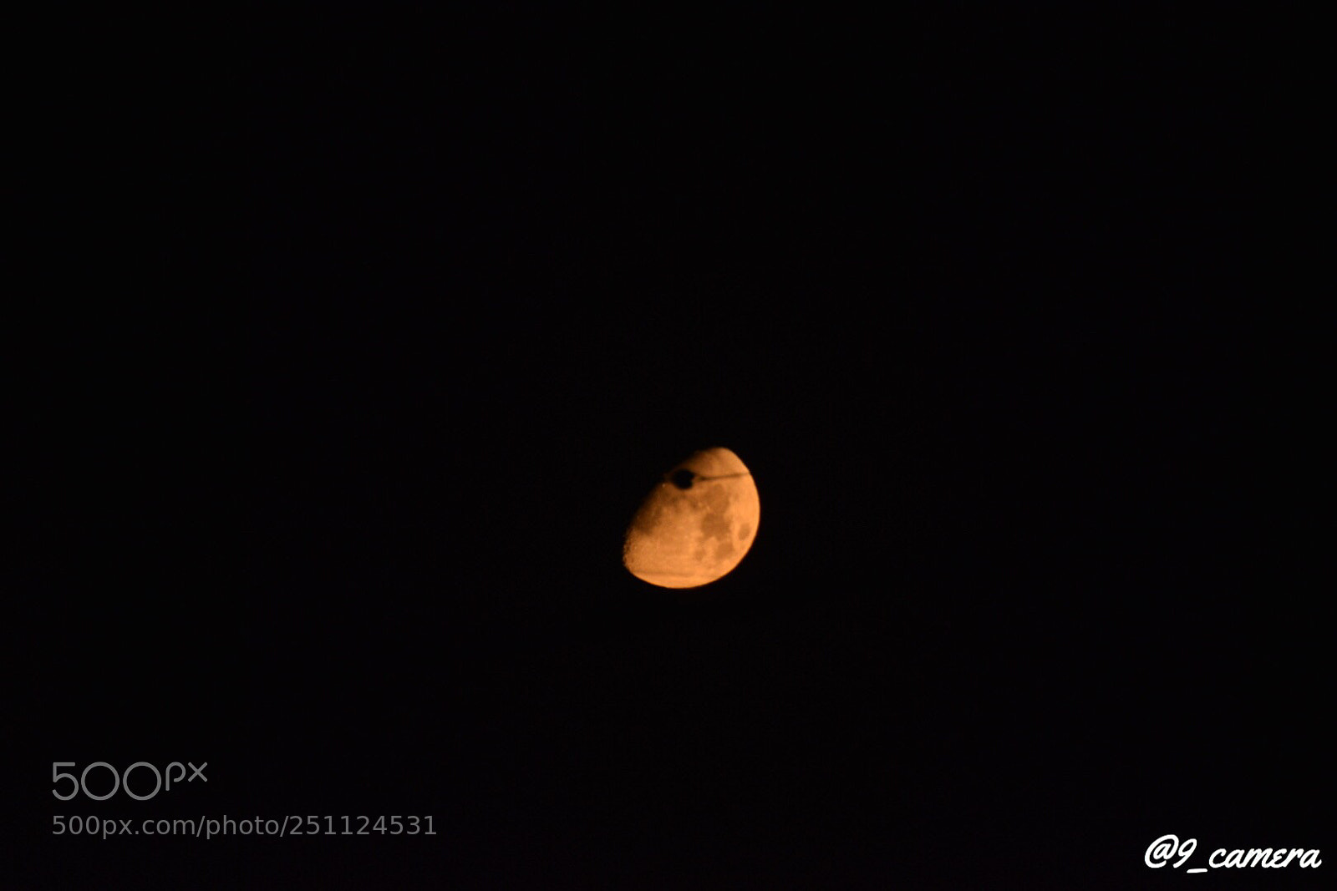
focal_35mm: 450
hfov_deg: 4.6
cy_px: 446
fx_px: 16713
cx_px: 668
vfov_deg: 3.1
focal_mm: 300
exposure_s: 1/30
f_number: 5.6
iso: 400
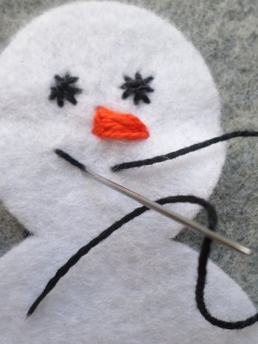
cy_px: 172
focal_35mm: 25
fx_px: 249
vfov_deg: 69.4
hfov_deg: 54.9
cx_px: 129
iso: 80
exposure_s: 1/60
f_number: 2.5
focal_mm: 4.5
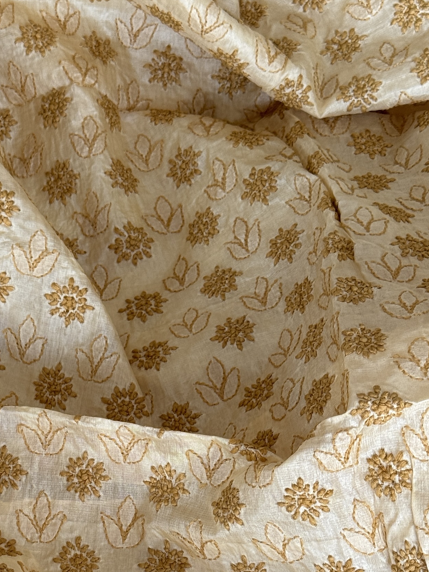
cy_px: 491
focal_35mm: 87
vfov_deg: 22.1
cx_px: 67
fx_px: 1438
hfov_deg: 16.8
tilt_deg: -60.7
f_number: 1.78
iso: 64
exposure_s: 1/122
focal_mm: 6.76
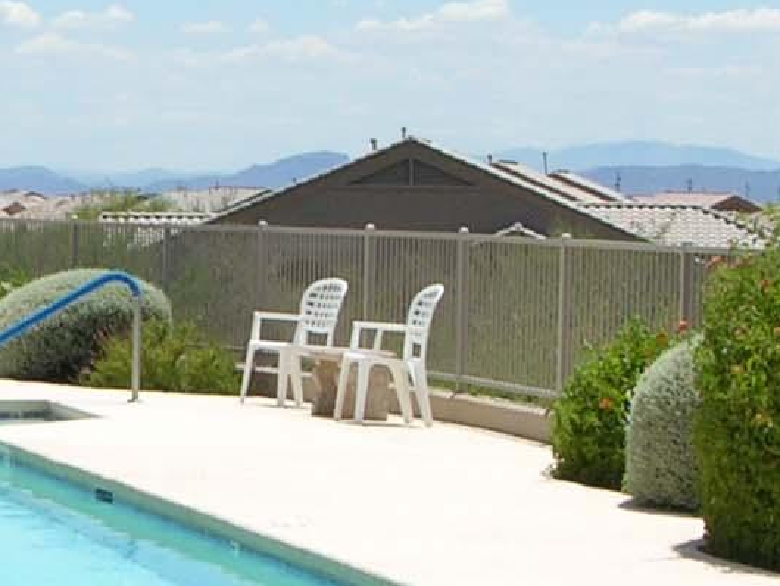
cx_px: -97
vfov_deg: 8.4
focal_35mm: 176
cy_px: 462
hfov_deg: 11.1
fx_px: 3968
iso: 50
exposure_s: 1/250
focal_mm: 9.2
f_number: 7.1
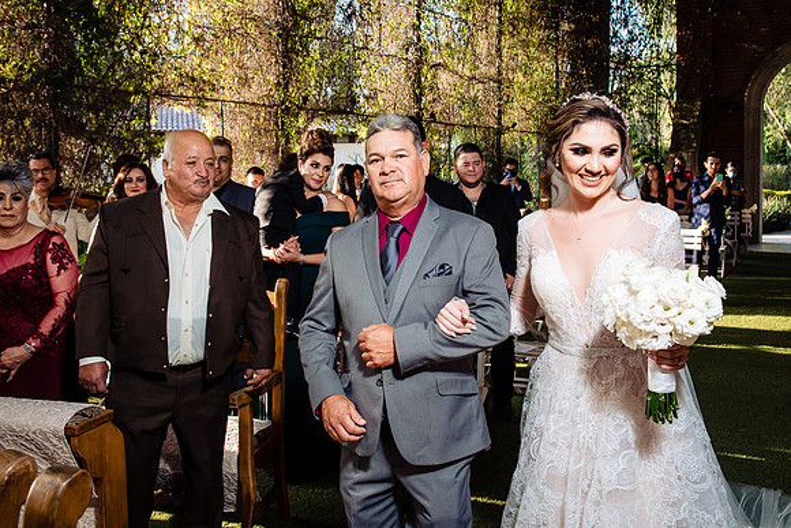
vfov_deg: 36.1
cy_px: 195
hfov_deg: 52.4
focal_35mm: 37
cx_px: 396
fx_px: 804
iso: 1000
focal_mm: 29
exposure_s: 1/200
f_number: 7.1
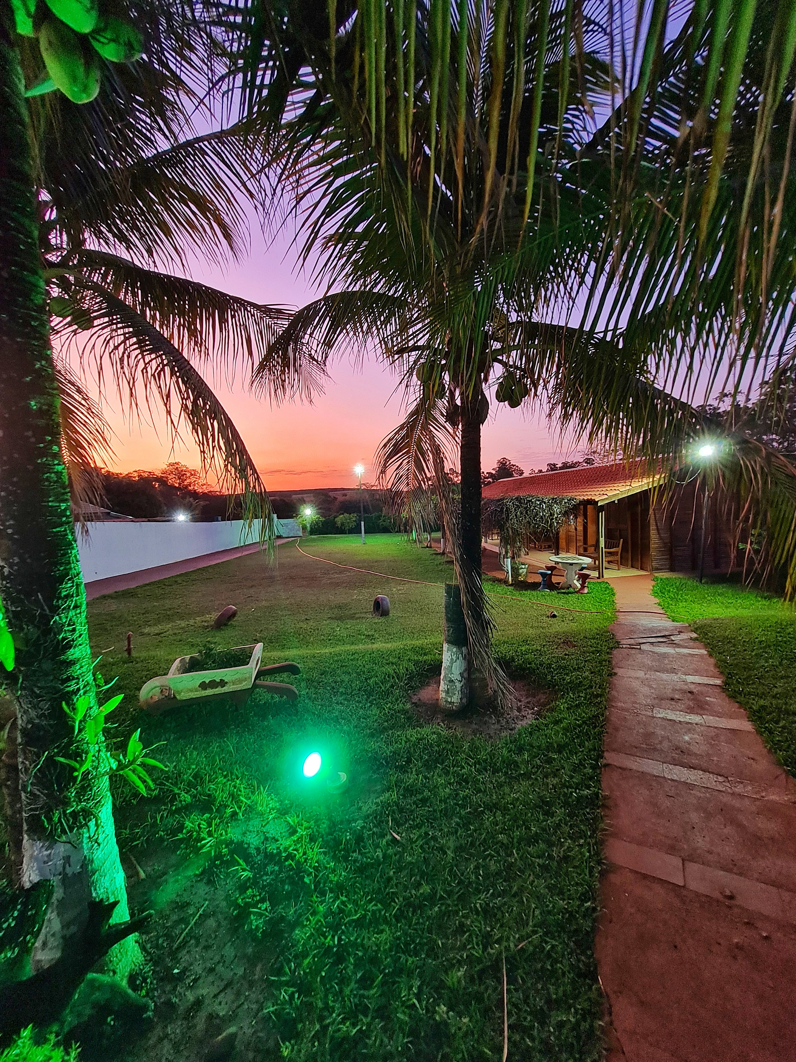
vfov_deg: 106.2
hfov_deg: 89.9
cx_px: 398
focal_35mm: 13
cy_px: 531
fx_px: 399
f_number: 2.2
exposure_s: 1/6
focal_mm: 1.74
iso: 50
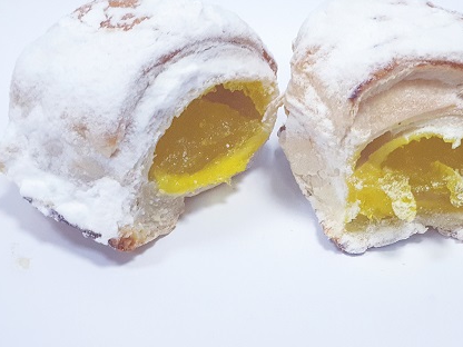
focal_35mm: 75
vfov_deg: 19.6
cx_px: 287
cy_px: 152
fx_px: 1003
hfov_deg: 25.9
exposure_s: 1/33
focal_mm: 6
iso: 250
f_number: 2.4
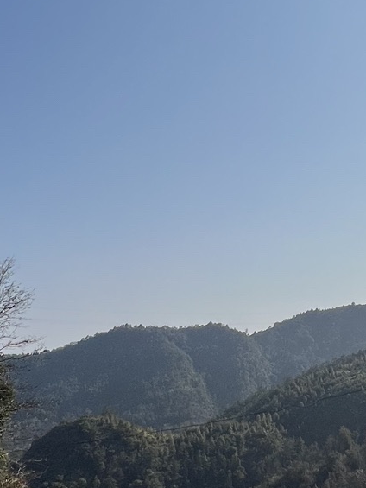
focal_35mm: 46
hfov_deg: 30.9
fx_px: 648
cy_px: 222
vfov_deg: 41.2
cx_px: 280
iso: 32
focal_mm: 1.57
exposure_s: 1/5000
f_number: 1.8
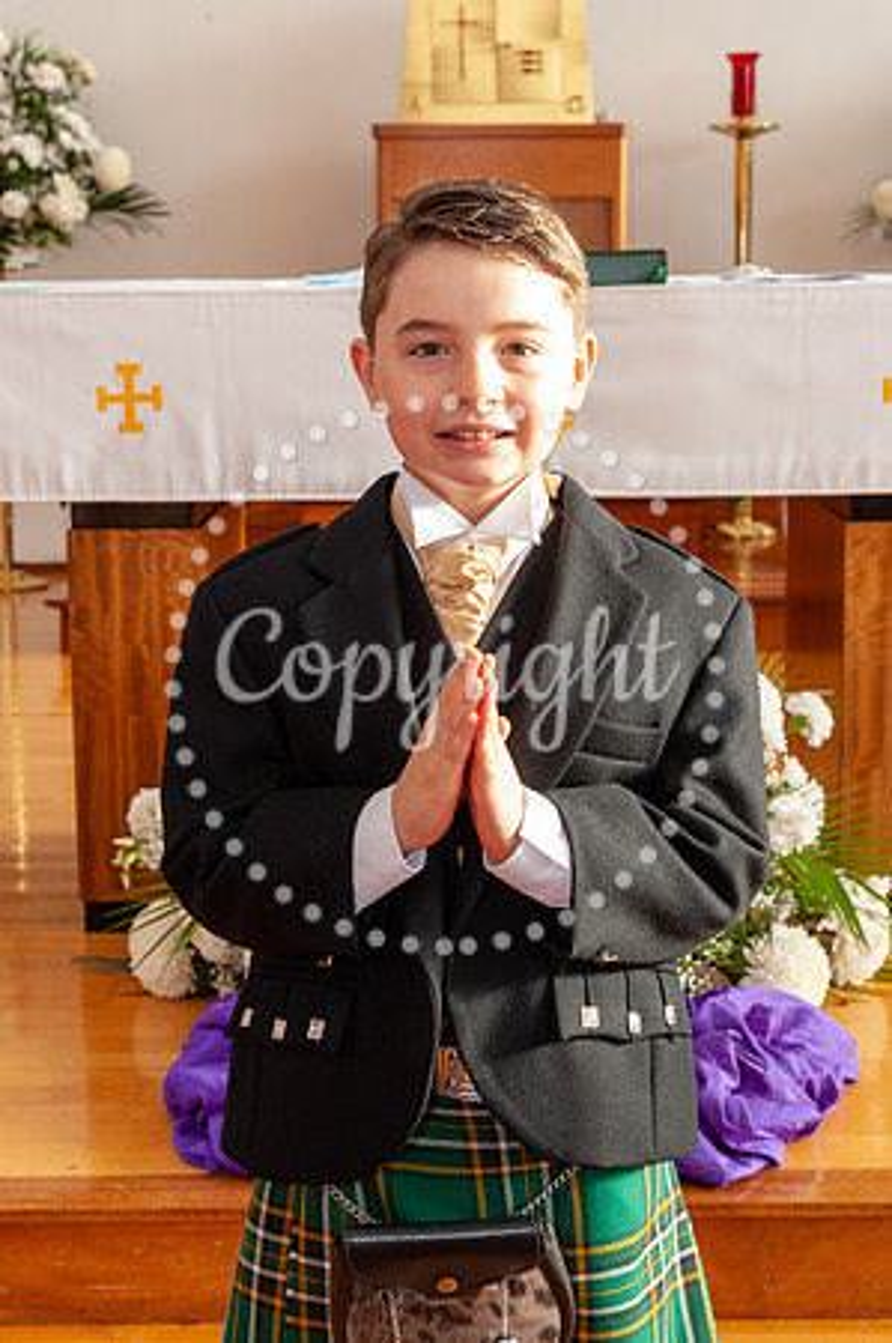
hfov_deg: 19.4
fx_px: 2607
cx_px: 446
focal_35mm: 70
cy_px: 672
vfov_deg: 28.9
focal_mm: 70
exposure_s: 1/50
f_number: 10
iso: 1250
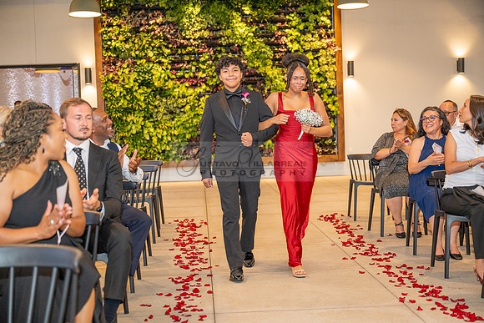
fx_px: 713
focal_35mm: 53
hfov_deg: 37.5
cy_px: 162
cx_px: 242
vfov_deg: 25.5
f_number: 2.8
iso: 1000
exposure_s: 1/200
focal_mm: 53
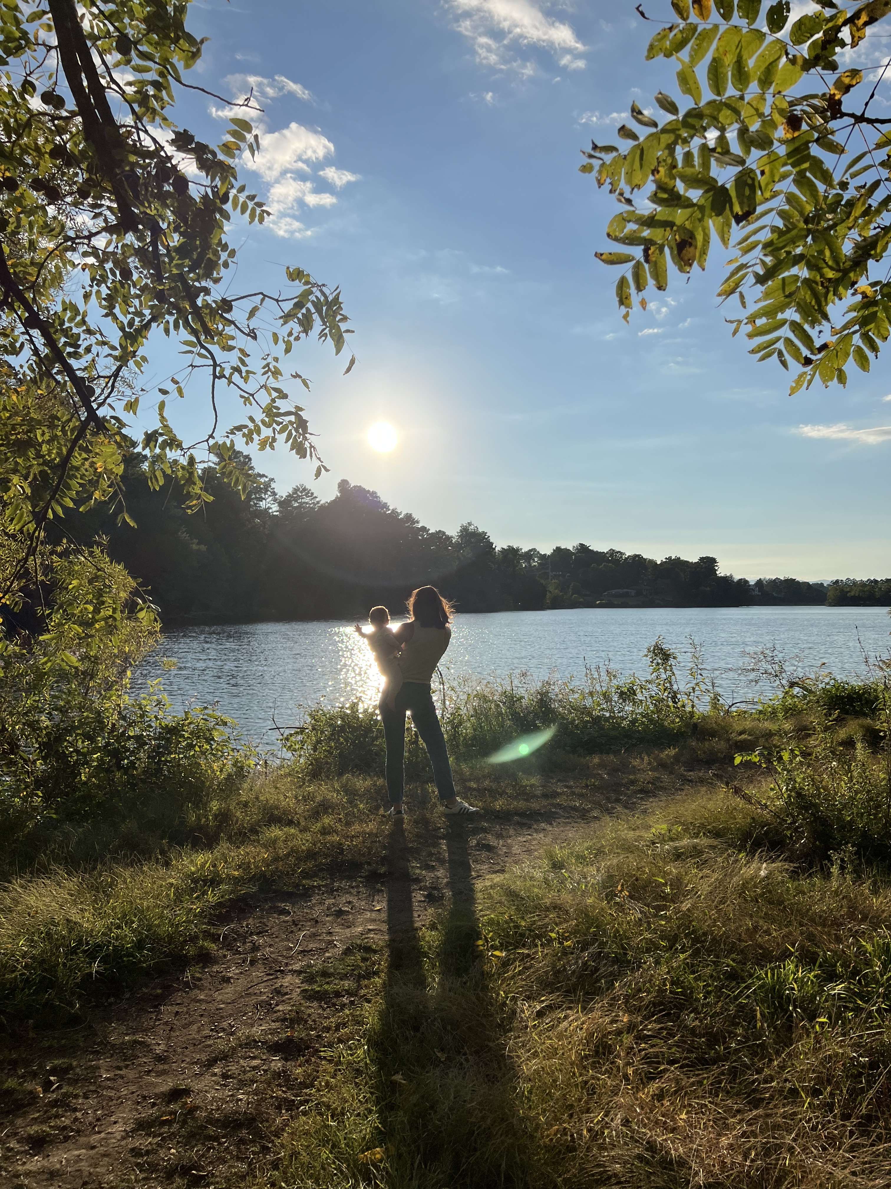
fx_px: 892
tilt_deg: +0.6
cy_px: 594
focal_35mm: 26
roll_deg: +0.5
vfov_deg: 67.3
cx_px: 446
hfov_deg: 53.1
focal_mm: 5.7
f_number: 1.5
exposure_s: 1/10309
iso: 50
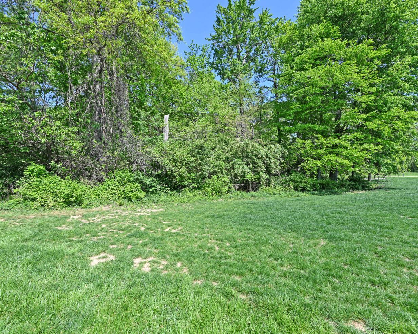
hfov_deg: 93.0
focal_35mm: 16
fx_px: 198
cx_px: 222
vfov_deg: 80.4
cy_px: 165
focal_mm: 14
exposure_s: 1/250
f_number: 6.3
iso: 100
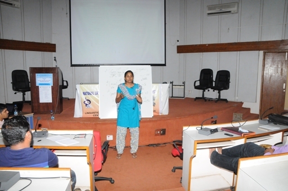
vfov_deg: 47.8
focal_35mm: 27
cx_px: 144
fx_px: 216
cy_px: 96
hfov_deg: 67.4
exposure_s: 1/125
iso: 3200
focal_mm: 18
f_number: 9
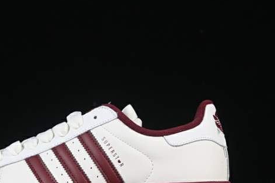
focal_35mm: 117
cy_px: 129
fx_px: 894
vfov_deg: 11.7
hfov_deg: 17.4
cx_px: 91
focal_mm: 50
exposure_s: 1/80
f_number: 8
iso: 160
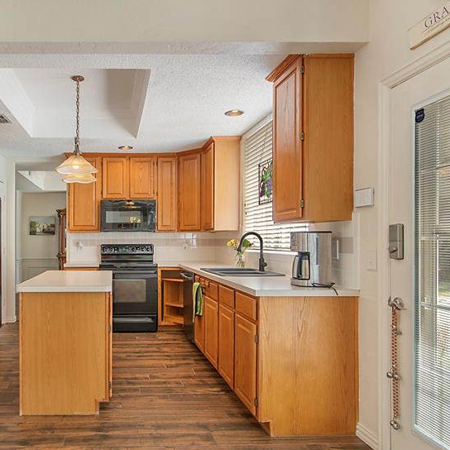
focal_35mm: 24
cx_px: 124
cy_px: 241
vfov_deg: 65.0
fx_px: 353
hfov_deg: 62.1
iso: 100
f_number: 8
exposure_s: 1/8
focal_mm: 10
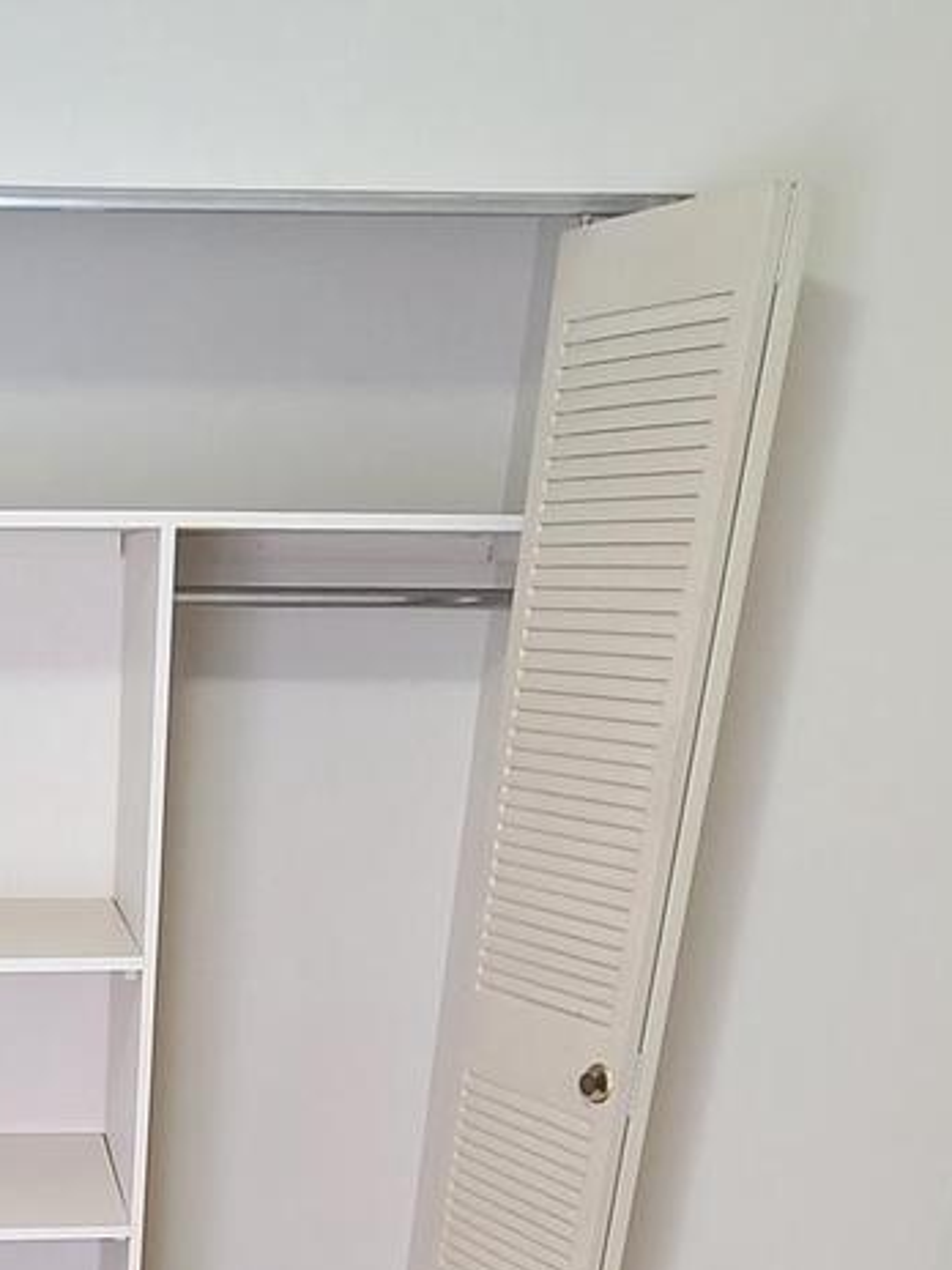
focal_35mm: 43
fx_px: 1577
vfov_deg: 36.2
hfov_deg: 31.3
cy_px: 1440
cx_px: 16
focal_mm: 2.2
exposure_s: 1/29
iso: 320
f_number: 2.2
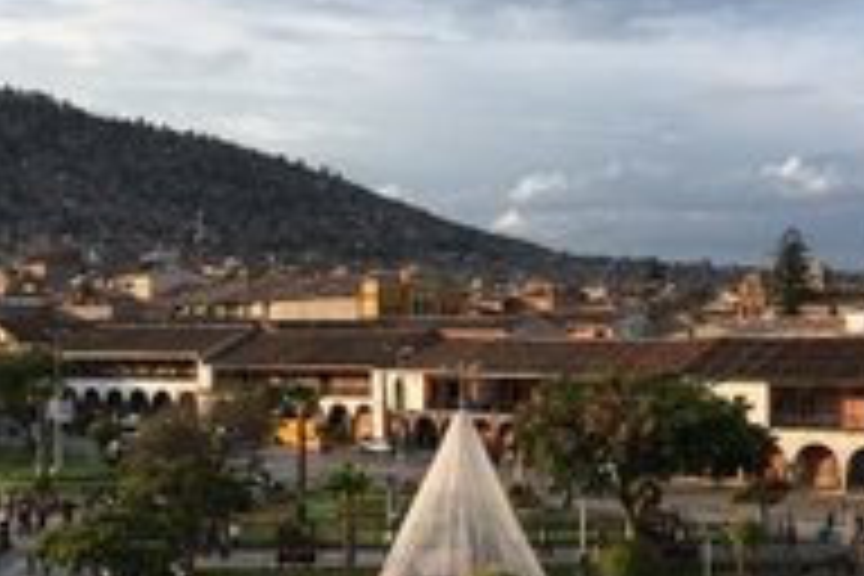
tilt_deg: -1.3
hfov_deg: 31.9
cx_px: 459
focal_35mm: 63
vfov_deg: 21.5
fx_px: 1512
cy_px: 356
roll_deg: +0.3
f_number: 2.2
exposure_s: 1/746
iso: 25
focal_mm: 4.15
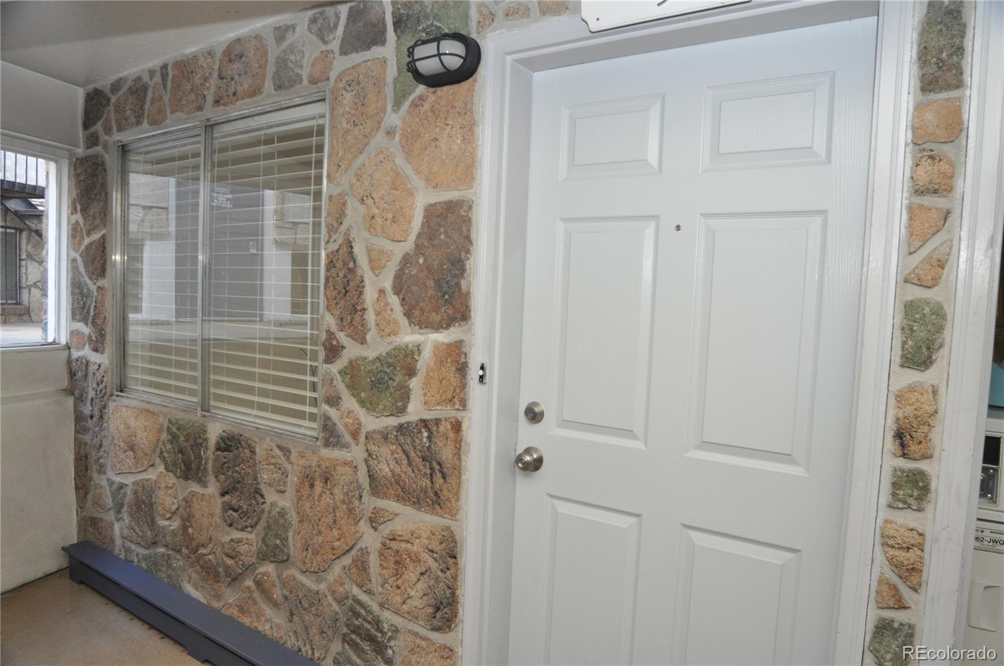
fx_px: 627
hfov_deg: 77.4
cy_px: 333
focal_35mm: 22
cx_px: 502
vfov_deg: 56.0
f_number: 5.6
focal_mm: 15
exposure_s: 1/60
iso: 800
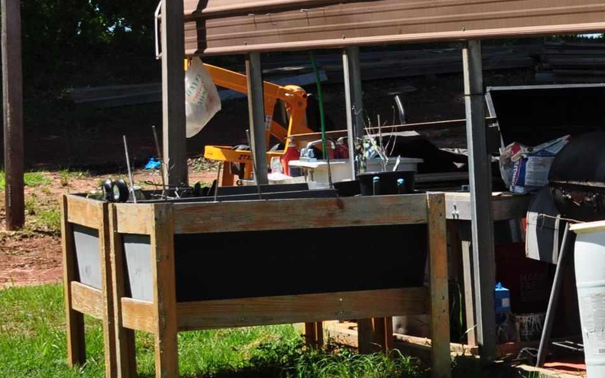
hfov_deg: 13.2
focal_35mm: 149
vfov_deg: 8.8
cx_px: 941
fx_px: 2457
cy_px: 140
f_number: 9
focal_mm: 30
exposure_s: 1/320
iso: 200
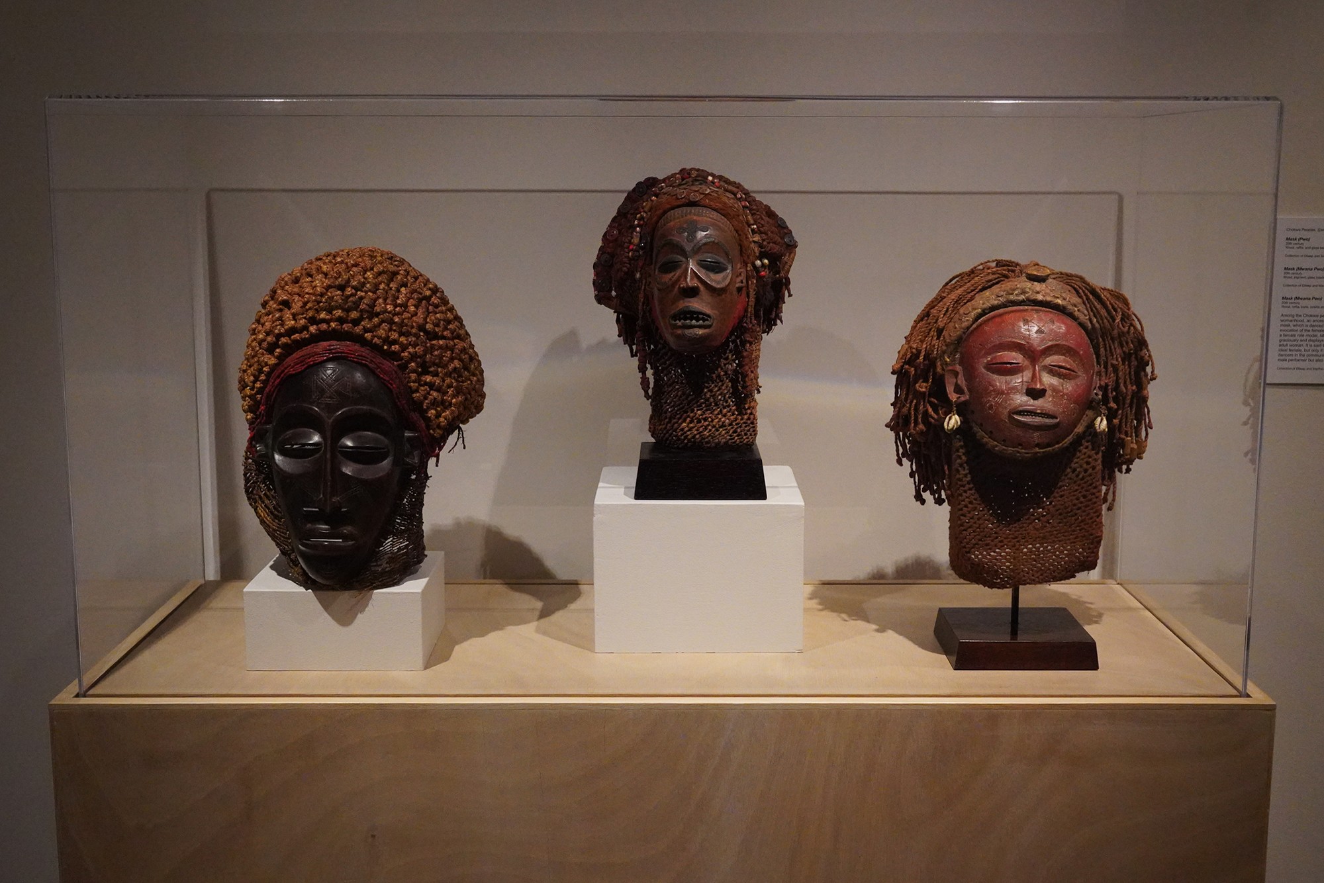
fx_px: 1287
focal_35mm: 35
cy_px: 442
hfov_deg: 54.4
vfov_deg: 37.9
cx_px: 662
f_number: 5
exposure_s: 1/100
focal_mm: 35
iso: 10000
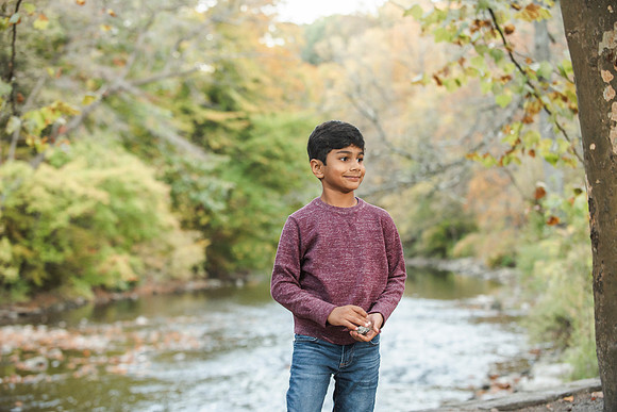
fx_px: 1200
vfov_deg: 19.5
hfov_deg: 28.8
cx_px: 308
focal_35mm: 70
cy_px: 206
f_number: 3.5
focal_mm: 70
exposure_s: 1/125
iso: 1250
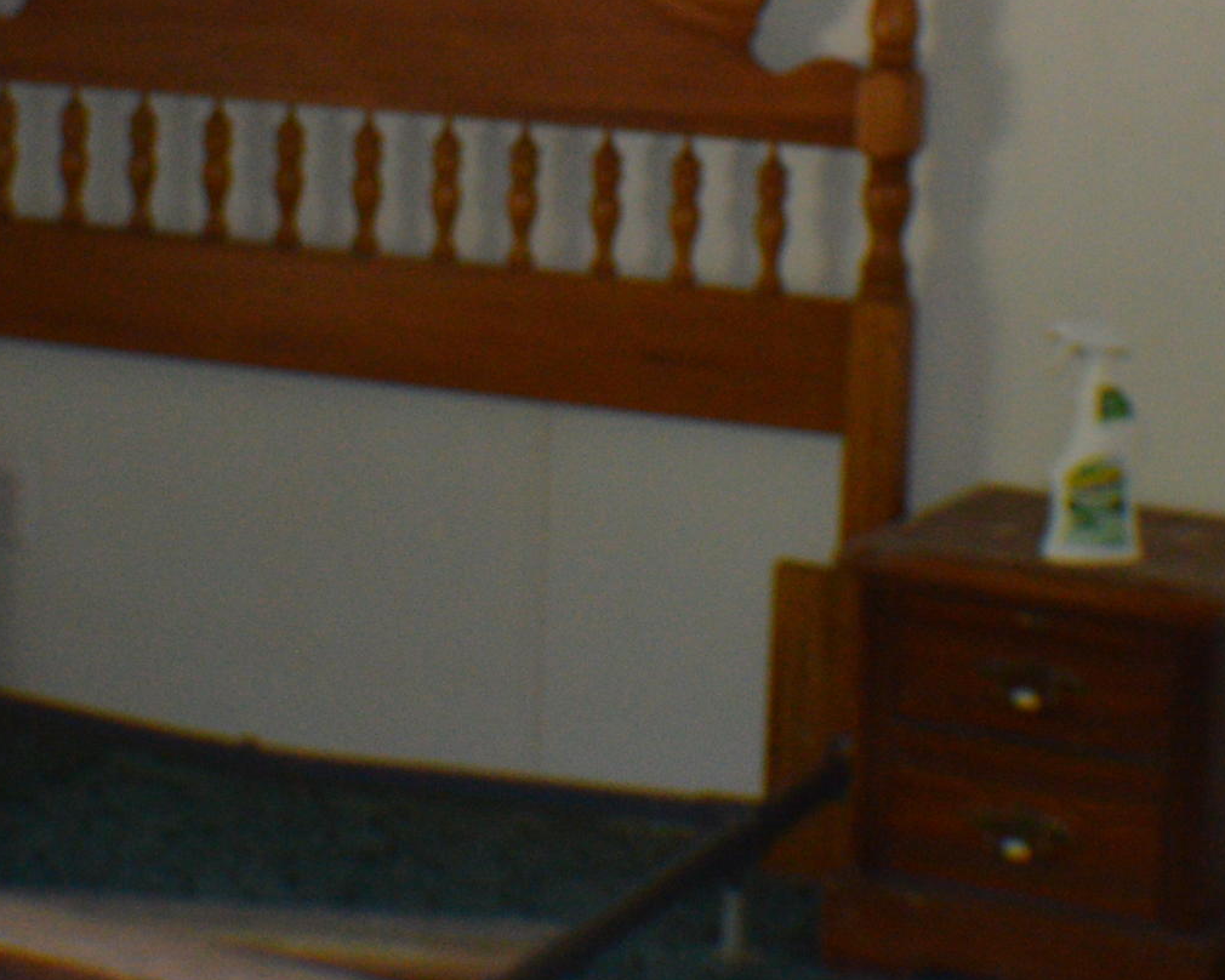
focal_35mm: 117
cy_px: -27
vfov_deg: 13.0
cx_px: 603
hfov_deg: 16.4
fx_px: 4242
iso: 1250
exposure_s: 1/60
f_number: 4.5
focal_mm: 28
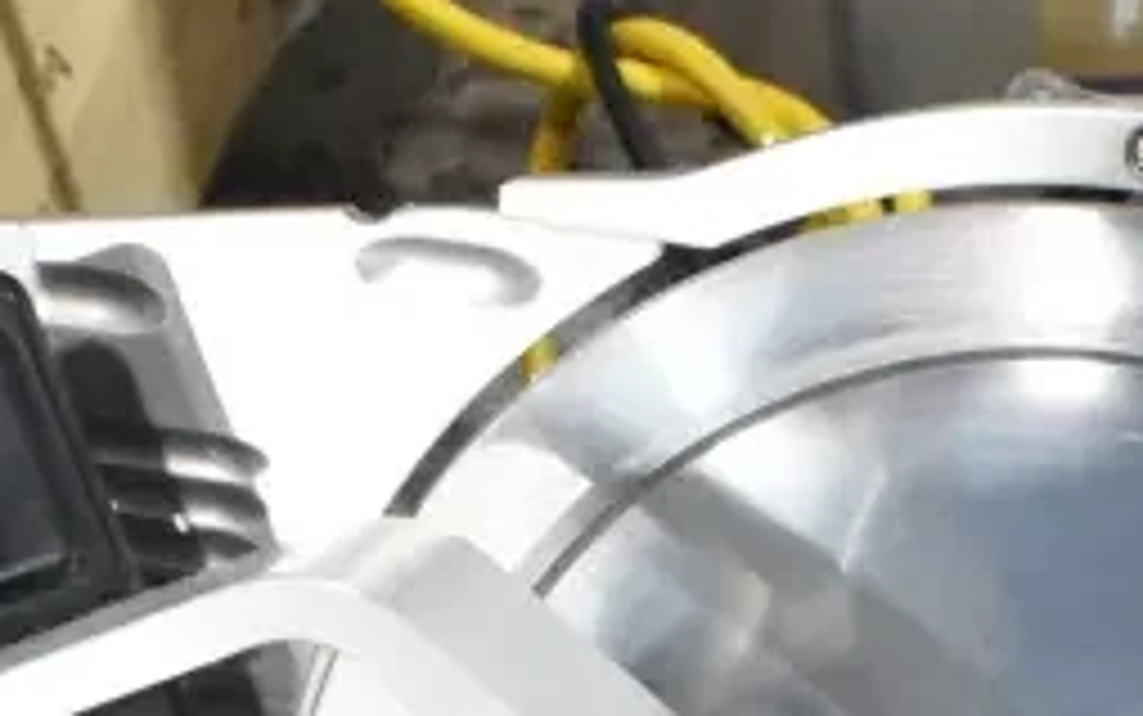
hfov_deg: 15.7
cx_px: 994
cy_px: 1443
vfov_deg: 9.3
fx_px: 4114
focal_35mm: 132
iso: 6400
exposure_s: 1/200
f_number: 7.1
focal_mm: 24
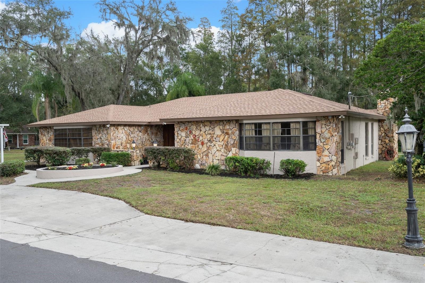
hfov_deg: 58.7
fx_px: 378
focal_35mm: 32
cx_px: 212
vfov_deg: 41.1
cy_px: 142
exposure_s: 1/60
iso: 320
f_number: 8
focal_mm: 32
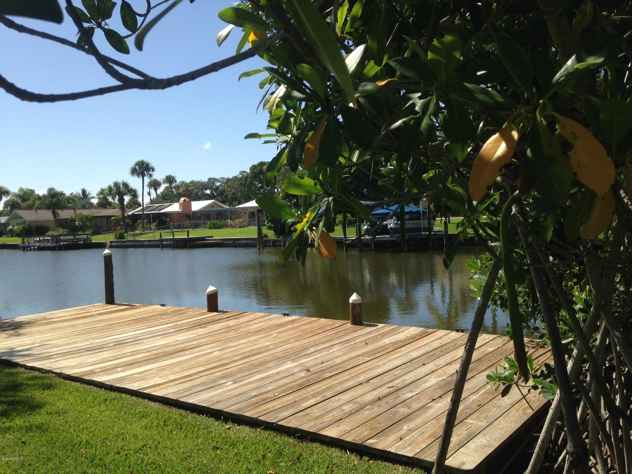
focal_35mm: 33
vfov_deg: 42.9
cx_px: 316
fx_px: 602
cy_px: 237
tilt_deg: -2.1
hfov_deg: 55.4
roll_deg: +4.2
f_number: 2.4
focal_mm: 4.12
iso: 50
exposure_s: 1/1355
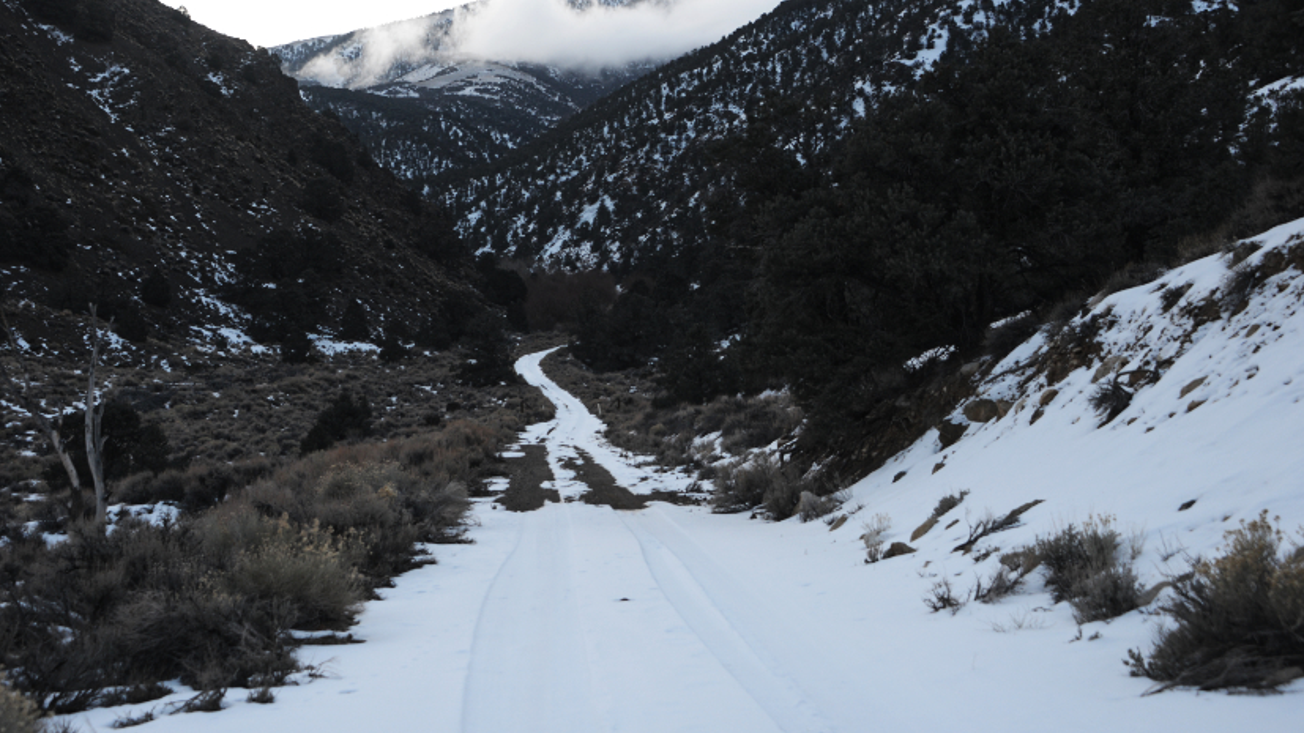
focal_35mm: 57
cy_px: 275
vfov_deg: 21.0
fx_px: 1971
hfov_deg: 36.6
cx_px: 612
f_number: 4.5
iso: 320
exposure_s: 1/10
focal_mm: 45
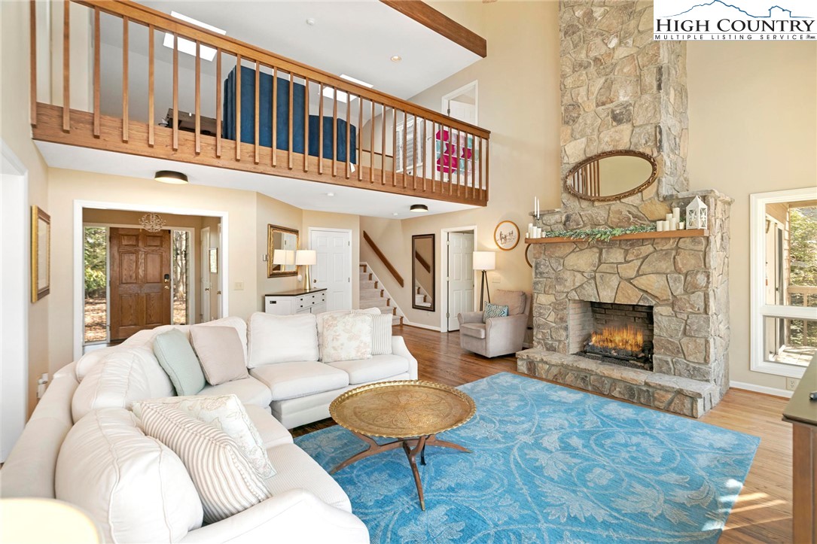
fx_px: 363
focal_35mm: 16
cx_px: 408
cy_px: 272
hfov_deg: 96.7
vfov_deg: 73.7
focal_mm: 16
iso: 800
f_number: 6.3
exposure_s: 1/60
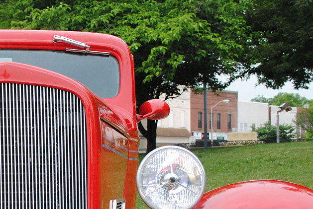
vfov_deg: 16.0
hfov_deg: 23.1
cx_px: -4
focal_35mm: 84
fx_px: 731
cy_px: 201
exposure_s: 1/200
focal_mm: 22
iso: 800
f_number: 5
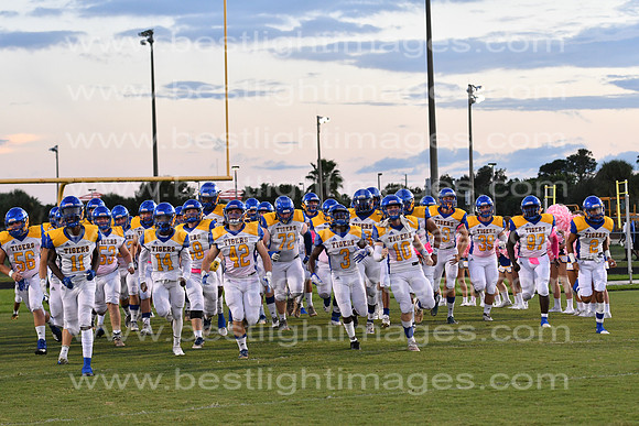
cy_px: 213
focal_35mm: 105
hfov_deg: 19.5
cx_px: 320
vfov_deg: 13.0
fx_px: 1864
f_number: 4
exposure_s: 1/800
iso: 1600
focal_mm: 70
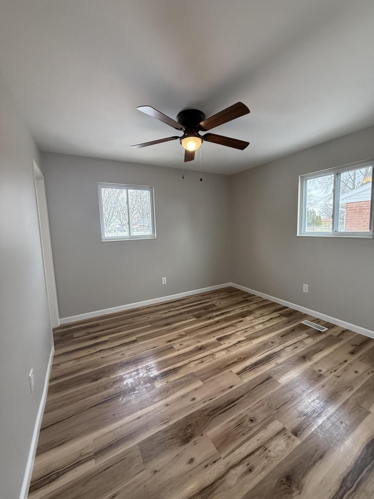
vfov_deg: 102.1
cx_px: 187
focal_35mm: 14
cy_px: 250
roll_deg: +2.1
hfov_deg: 85.7
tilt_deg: -5.3
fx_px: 202
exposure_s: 1/120
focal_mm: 2.22
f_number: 2.2
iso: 320
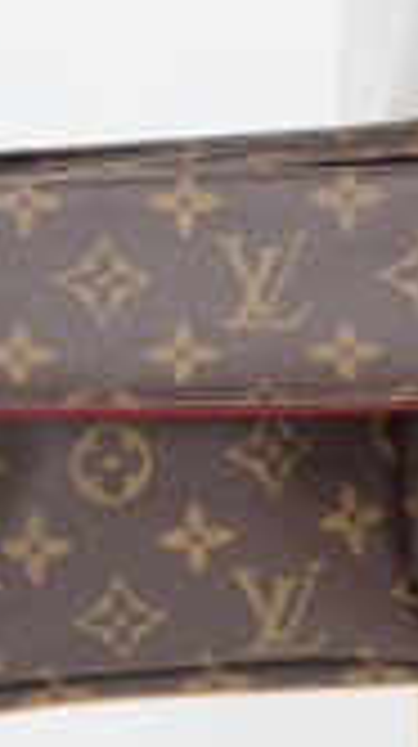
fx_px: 6404
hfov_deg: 3.7
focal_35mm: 324
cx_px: 955
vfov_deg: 6.5
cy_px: -706
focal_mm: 50
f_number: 6.3
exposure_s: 1/5
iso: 640
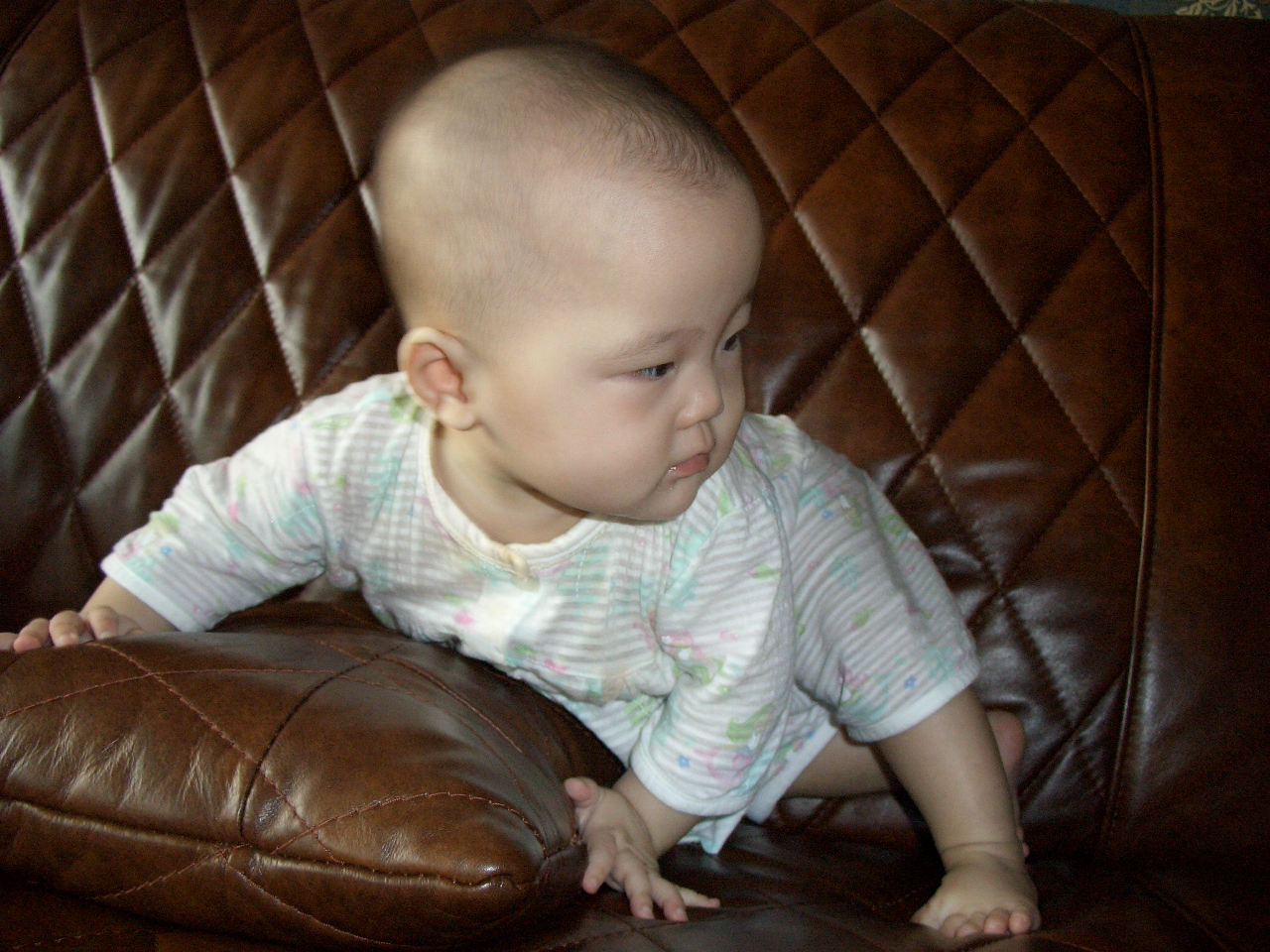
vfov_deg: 42.9
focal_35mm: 33
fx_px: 1211
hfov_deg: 55.4
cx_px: 635
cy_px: 476
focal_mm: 7.1
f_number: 2.8
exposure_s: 1/60
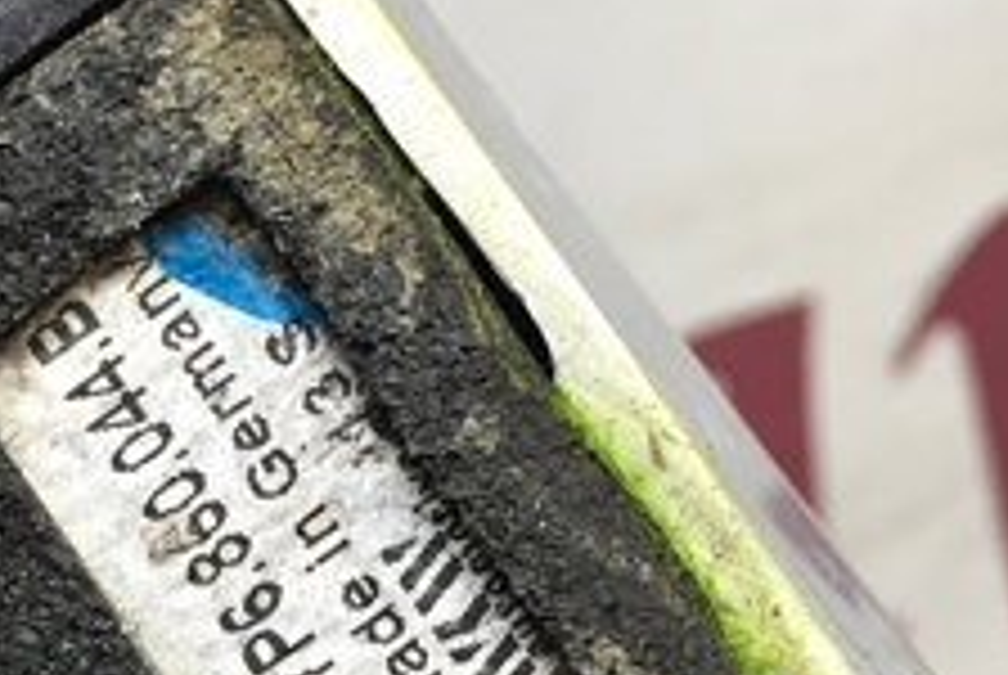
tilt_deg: -14.8
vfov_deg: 15.7
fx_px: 2411
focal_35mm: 86
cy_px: 666
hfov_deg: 23.3
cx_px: 234
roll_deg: +18.1
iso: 40
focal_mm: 4.15
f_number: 2.2
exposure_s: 1/33
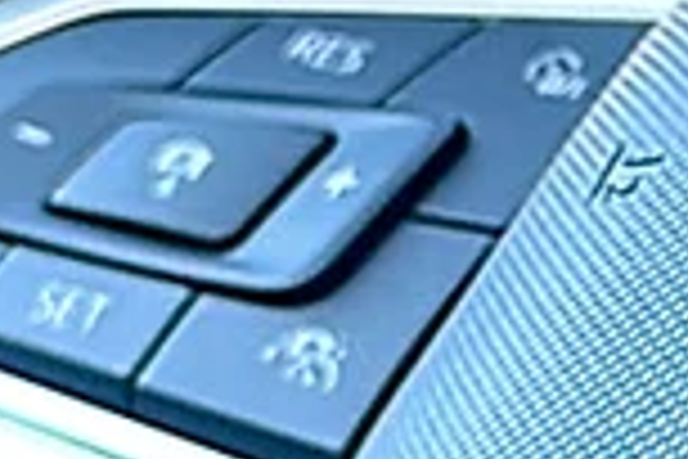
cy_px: 214
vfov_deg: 6.1
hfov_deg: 9.0
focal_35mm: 224
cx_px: 944
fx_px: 4281
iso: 80
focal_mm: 6.86
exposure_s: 1/119
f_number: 1.78
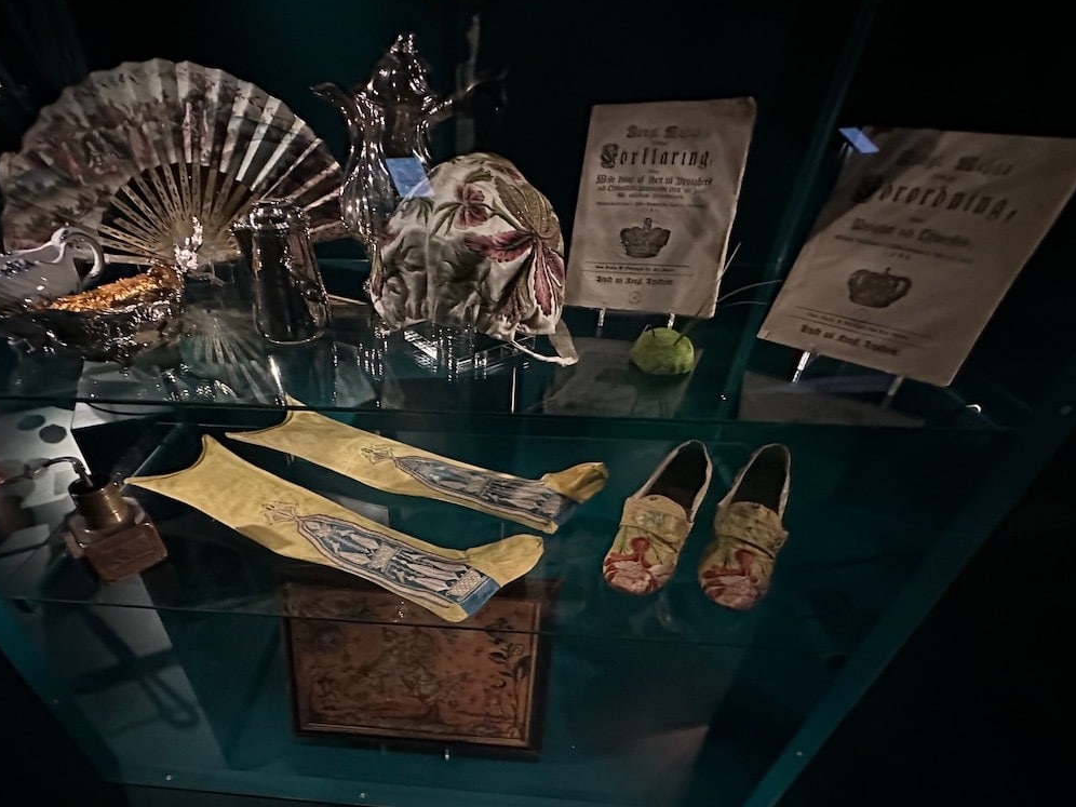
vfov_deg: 70.2
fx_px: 560
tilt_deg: -37.2
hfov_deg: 86.8
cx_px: 439
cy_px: 513
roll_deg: +1.2
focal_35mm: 18
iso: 2500
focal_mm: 2.22
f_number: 2.2
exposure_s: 1/30
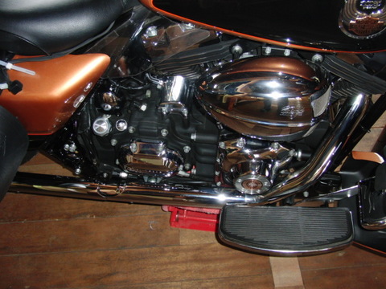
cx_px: 193
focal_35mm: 37
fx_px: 413
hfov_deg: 50.1
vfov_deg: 38.7
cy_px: 144
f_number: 3.6
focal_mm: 6.42
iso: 200
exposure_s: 1/25
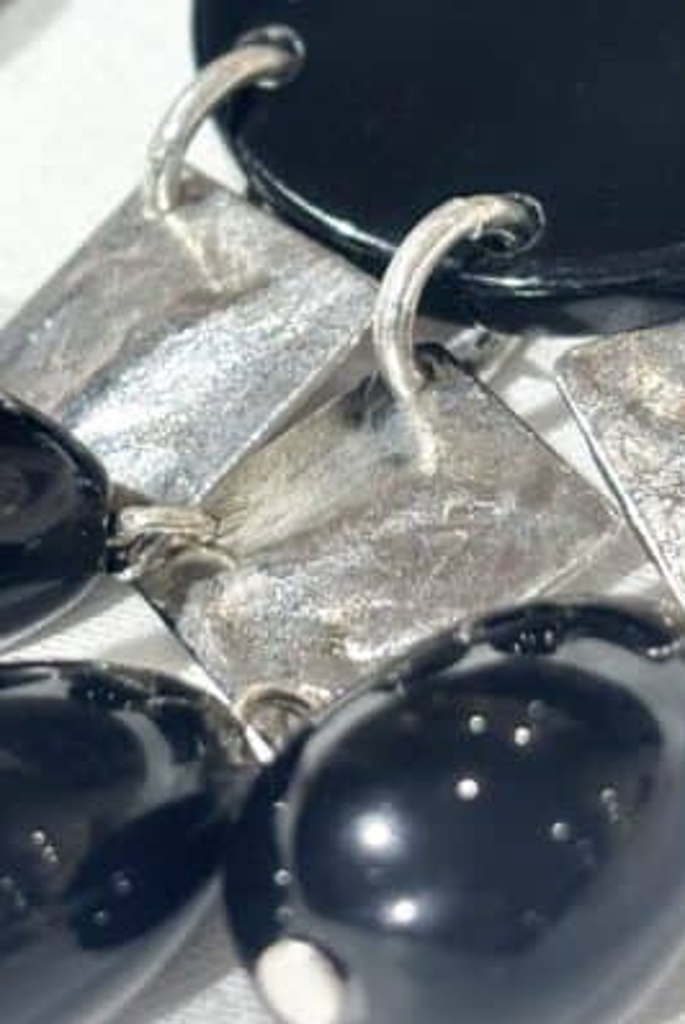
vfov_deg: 14.6
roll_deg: +13.3
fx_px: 3960
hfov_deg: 9.9
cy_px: 165
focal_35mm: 139
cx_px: 227
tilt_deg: -40.4
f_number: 1.6
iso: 32
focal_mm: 5.96
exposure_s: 1/100
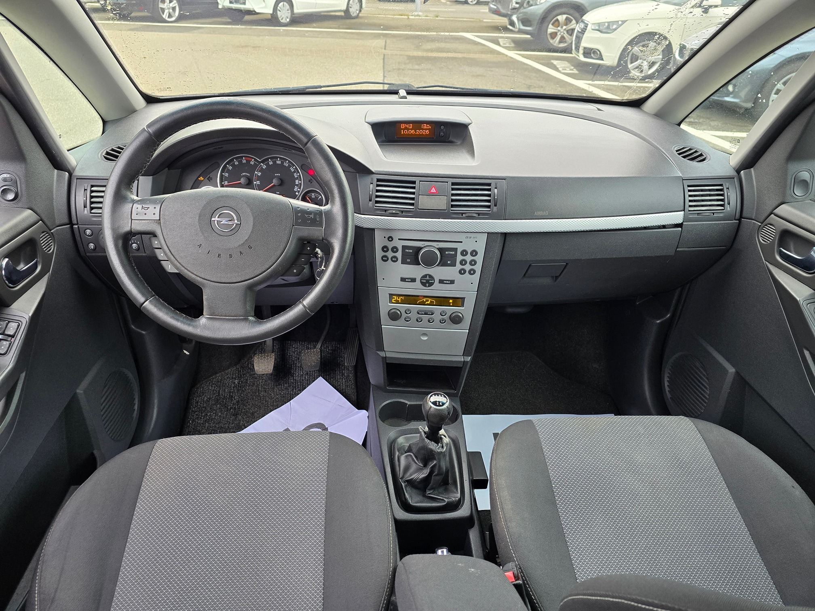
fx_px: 542
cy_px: 306
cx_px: 408
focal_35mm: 23
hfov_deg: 73.9
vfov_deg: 58.9
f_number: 1.7
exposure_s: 1/180
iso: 160
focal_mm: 6.3
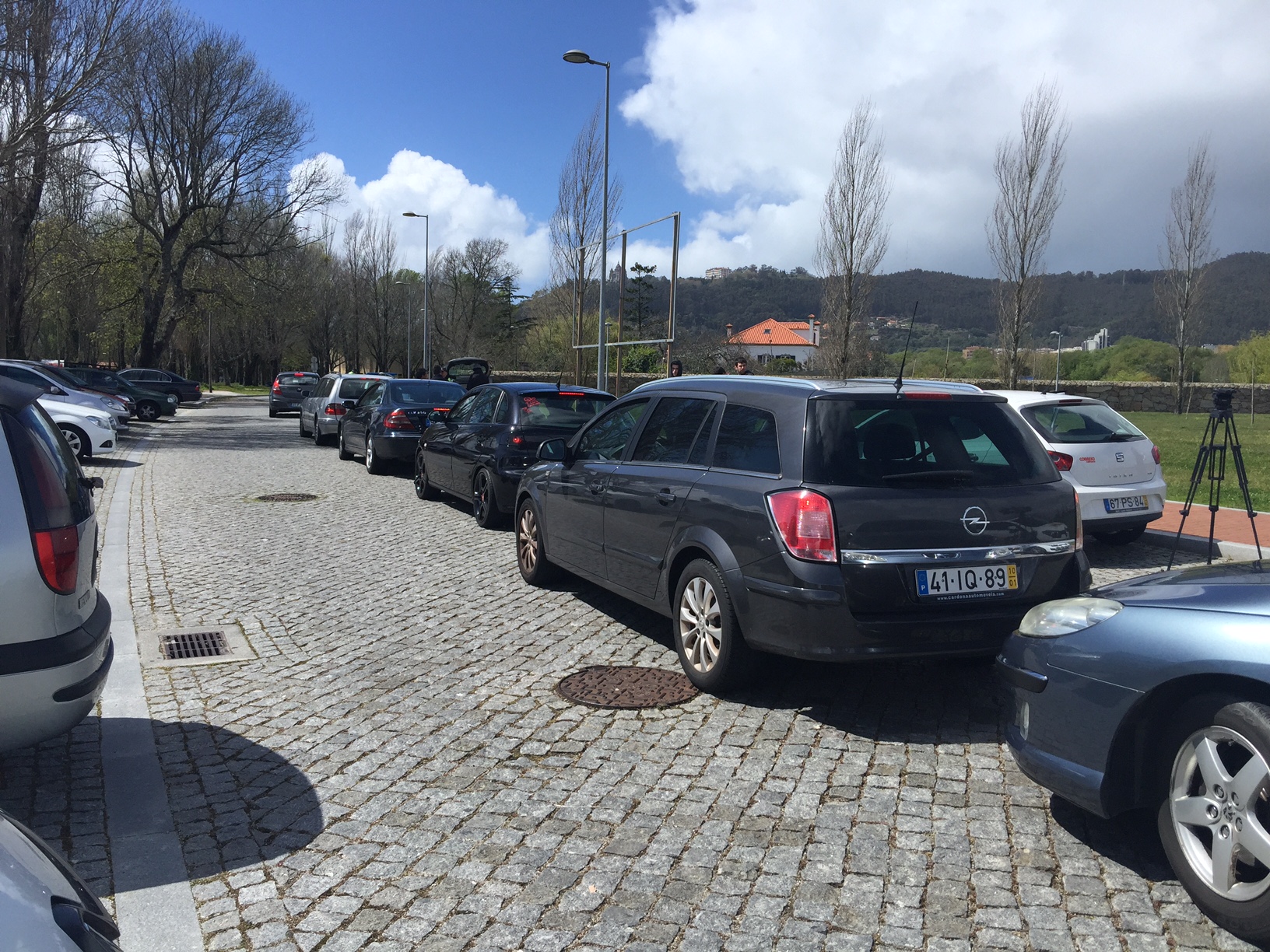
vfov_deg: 48.2
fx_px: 1064
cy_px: 476
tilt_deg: -3.7
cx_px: 635
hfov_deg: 61.7
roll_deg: -1.4
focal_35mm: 29
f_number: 2.2
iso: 32
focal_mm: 4.15
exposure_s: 1/2639
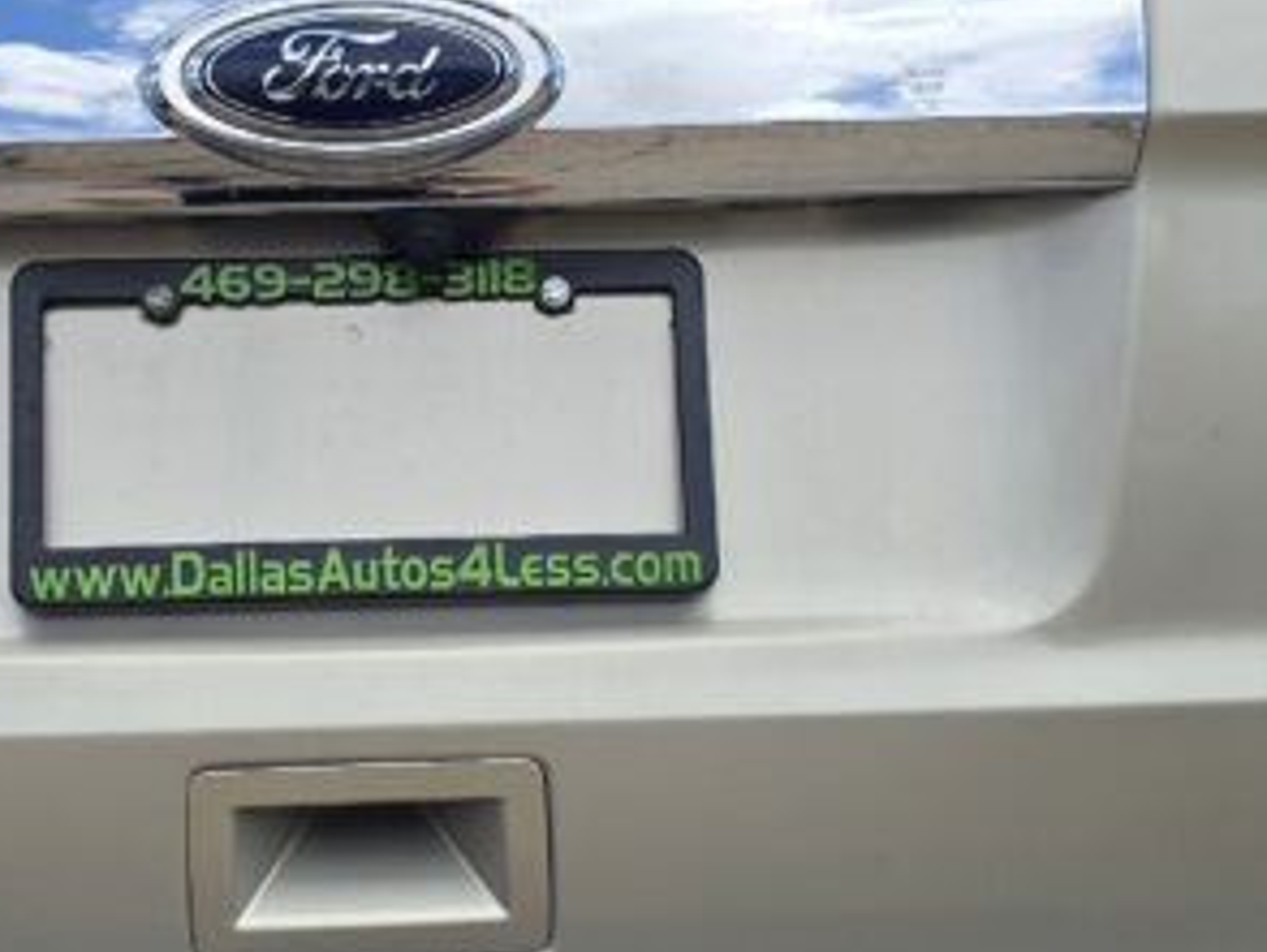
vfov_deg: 18.5
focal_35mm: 80
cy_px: 482
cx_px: 358
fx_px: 2931
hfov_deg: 24.2
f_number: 1.7
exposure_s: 1/661
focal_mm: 6.3
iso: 12
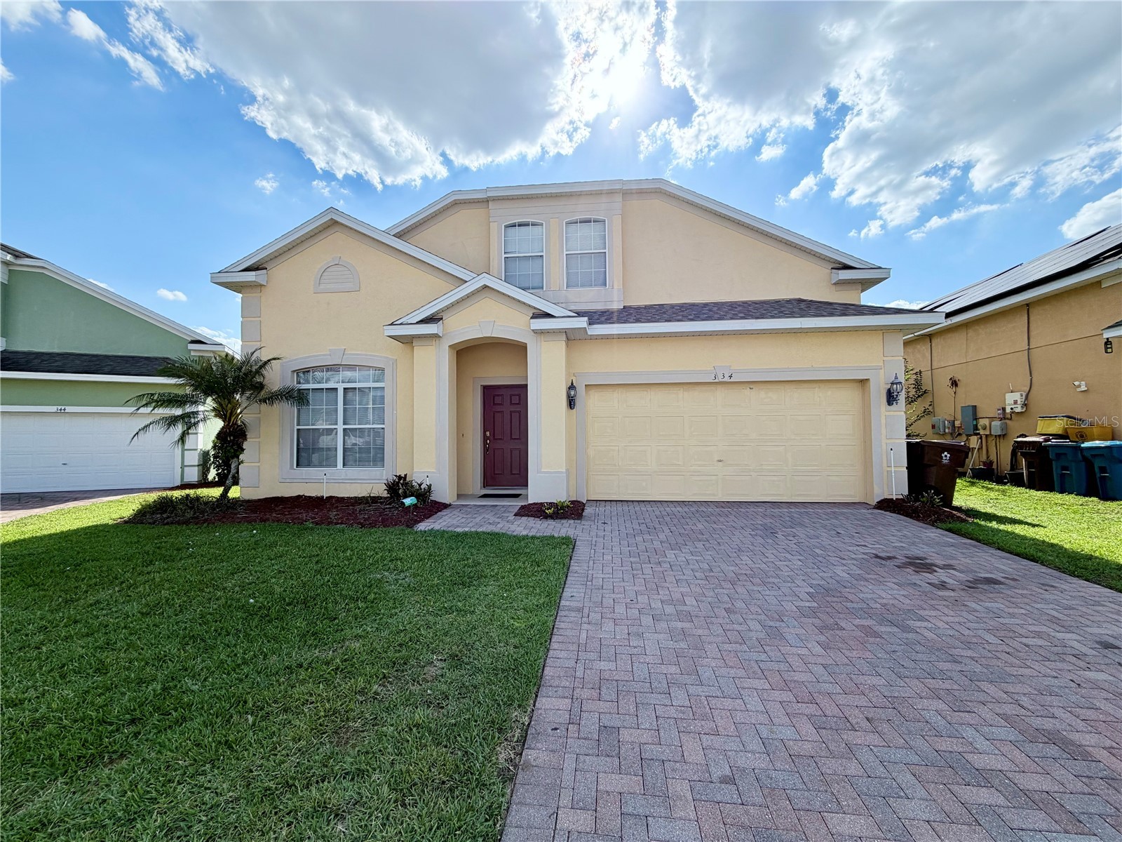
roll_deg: +0.9
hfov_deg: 102.1
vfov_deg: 85.7
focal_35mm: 14
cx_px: 561
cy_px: 421
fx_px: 454
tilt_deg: +2.3
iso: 25
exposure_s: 1/1017
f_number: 2.2
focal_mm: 2.22
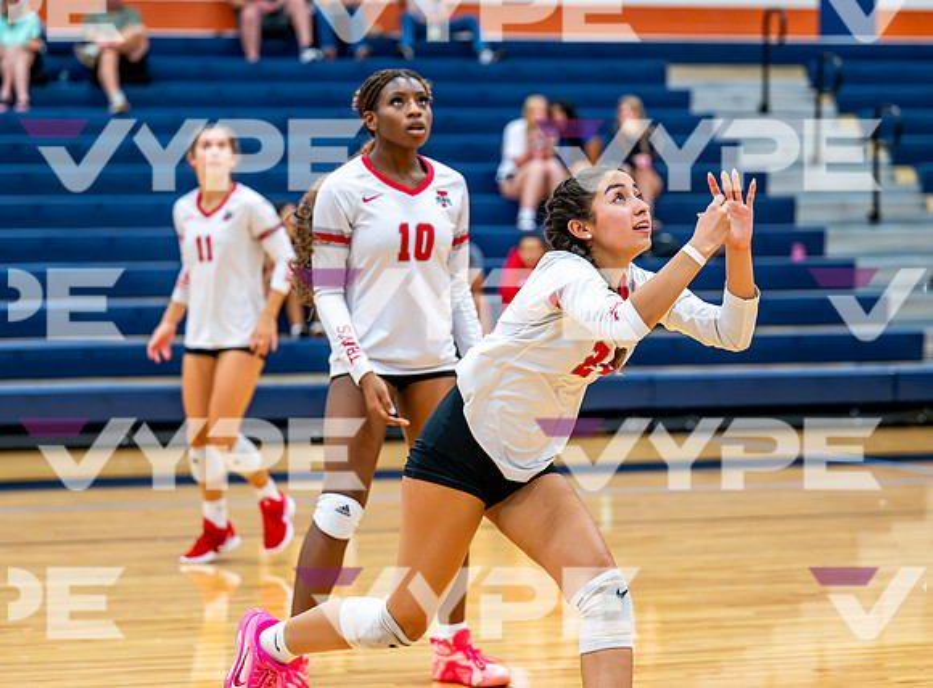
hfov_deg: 18.0
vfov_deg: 13.3
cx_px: 490
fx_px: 2942
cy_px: 287
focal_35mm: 110
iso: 3600
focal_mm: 87
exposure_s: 1/800
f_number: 2.8
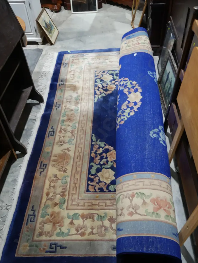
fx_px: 259
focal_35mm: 34
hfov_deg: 41.8
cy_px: 133
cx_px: 102
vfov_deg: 53.9
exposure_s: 1/60
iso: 400
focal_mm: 16
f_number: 3.6
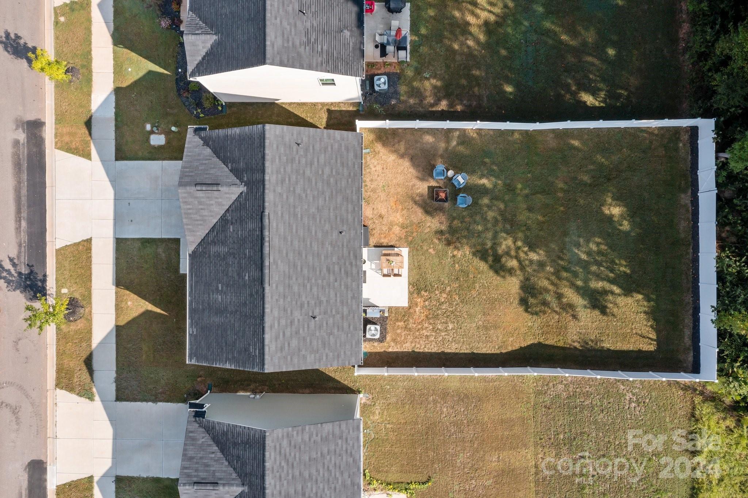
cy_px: 249
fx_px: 582
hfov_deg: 65.5
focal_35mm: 28
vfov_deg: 46.4
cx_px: 374
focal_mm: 10.26
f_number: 5.6
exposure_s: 1/400
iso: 100
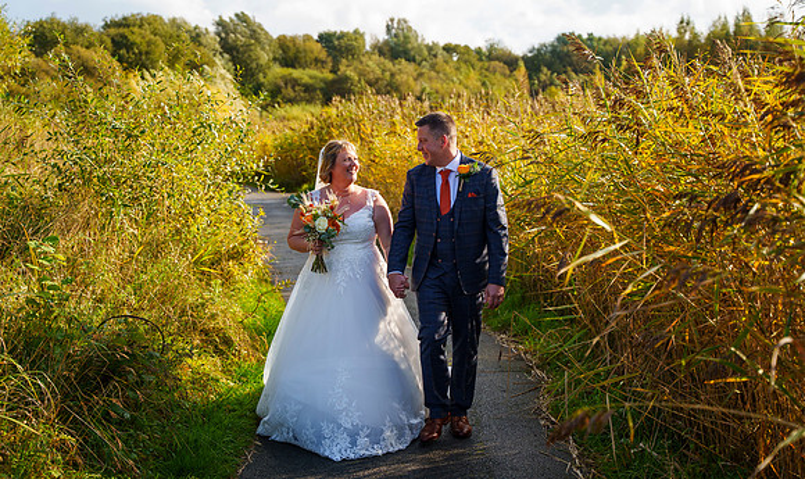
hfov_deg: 40.8
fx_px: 1081
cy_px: 265
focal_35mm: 50
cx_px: 402
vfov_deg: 25.0
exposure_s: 1/1600
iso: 400
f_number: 3.2
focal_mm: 48
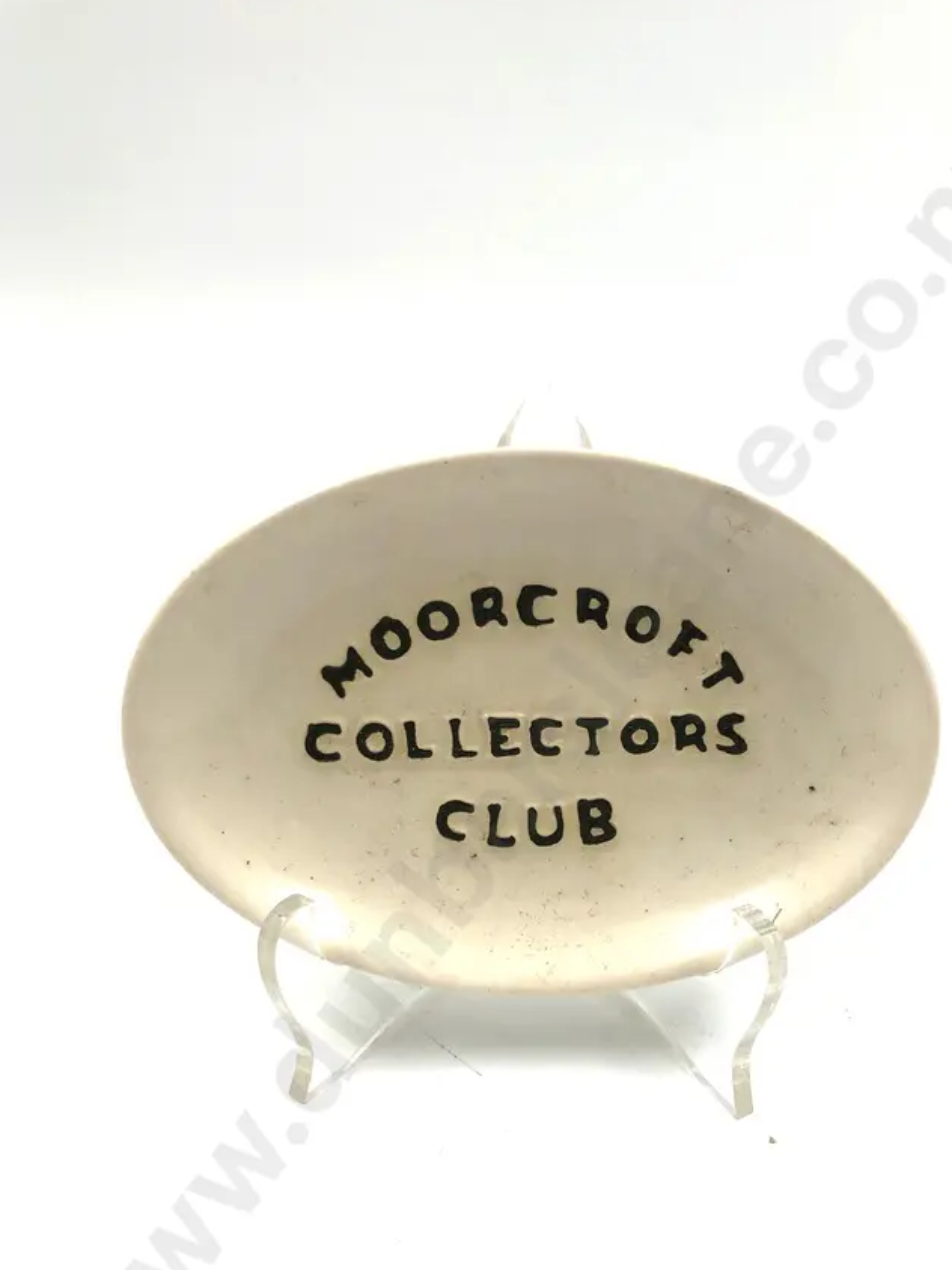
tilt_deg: -25.9
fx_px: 1247
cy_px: 762
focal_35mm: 34
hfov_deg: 41.7
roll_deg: +0.0
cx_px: 545
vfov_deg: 53.6
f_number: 1.8
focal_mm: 3.99
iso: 20
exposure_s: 1/361
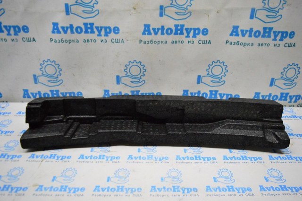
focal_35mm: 30
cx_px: 151
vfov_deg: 43.5
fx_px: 251
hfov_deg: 62.0
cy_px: 100
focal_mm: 20
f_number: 3.5
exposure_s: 1/1000
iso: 6400
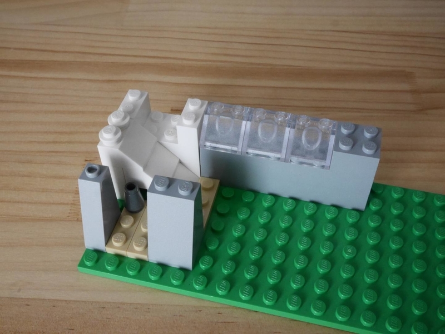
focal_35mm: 40
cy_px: 167
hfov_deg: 46.8
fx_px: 515
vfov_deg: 36.0
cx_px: 222
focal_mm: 20
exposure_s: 1/60
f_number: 14
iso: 3200
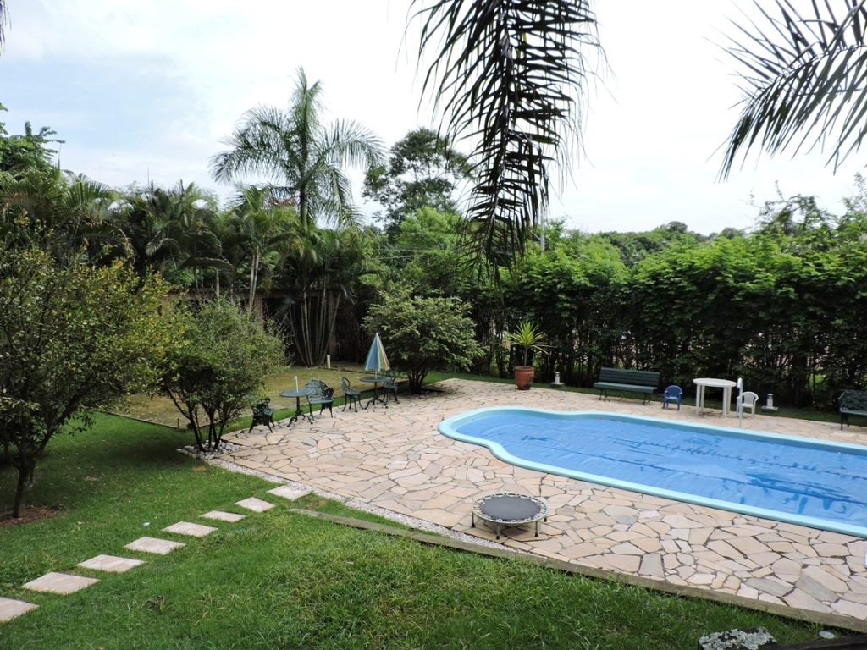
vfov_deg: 56.8
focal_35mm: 24
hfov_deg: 71.6
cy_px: 325
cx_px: 434
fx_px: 601
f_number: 3
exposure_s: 1/1000
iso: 100
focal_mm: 4.3
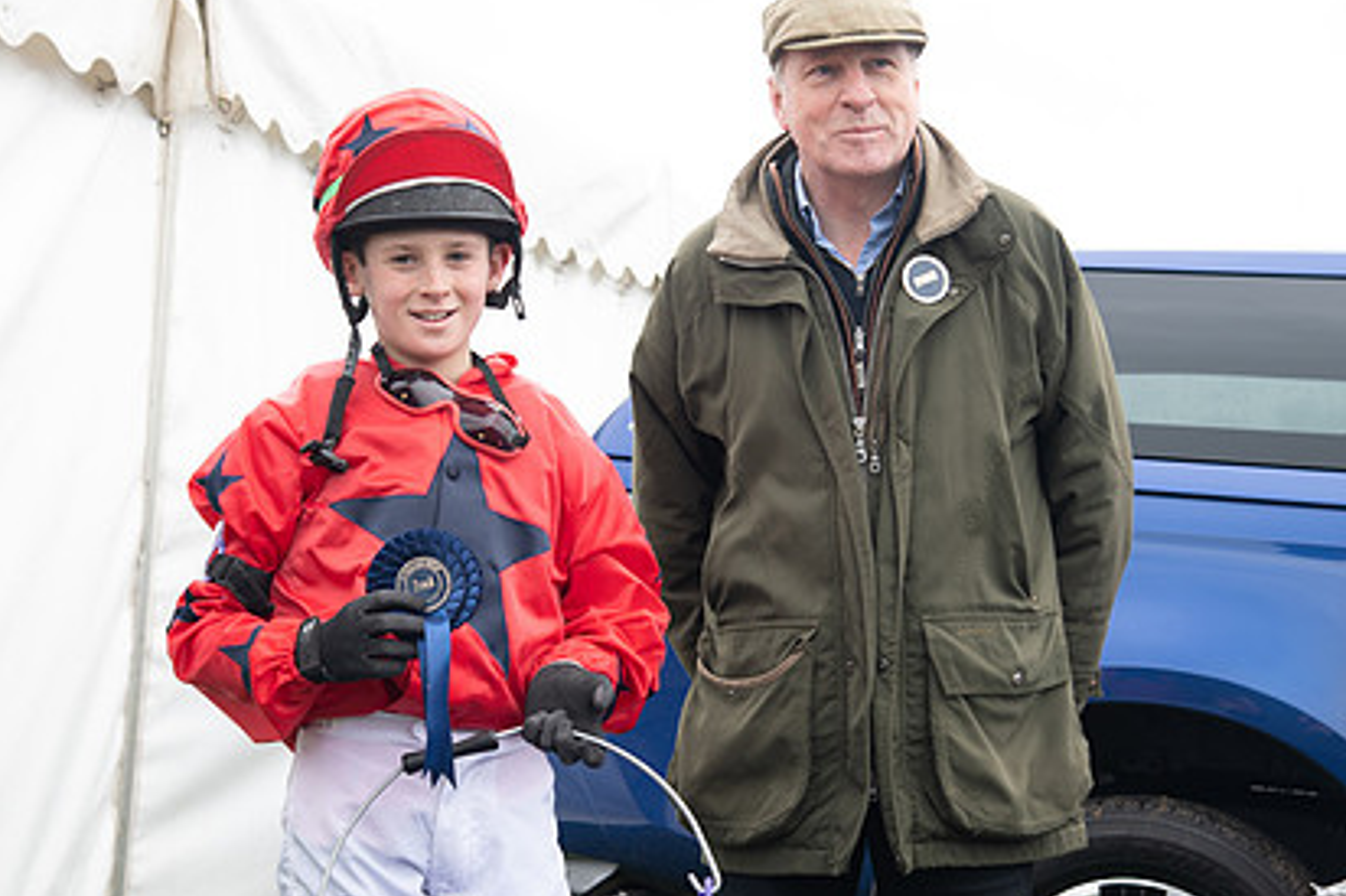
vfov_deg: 15.7
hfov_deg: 23.4
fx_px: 3251
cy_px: 502
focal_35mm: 87
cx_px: 704
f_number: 5
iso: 200
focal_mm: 62
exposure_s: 1/125
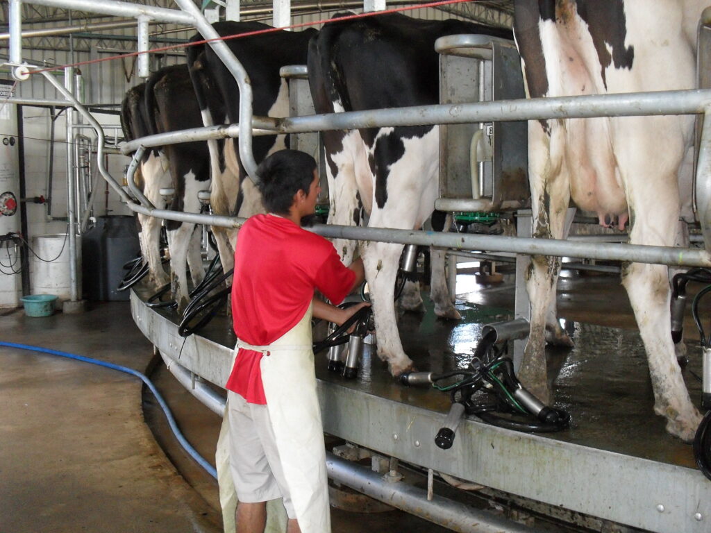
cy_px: 266
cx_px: 356
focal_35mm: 38
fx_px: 781
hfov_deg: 49.0
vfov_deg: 37.7
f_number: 2.8
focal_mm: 6.3
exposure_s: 1/45
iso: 200
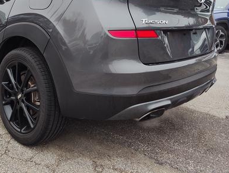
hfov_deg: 47.6
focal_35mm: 38
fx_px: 252
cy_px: 34
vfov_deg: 36.5
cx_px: 64
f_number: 1.88
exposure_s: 1/224
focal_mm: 5.56
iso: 100
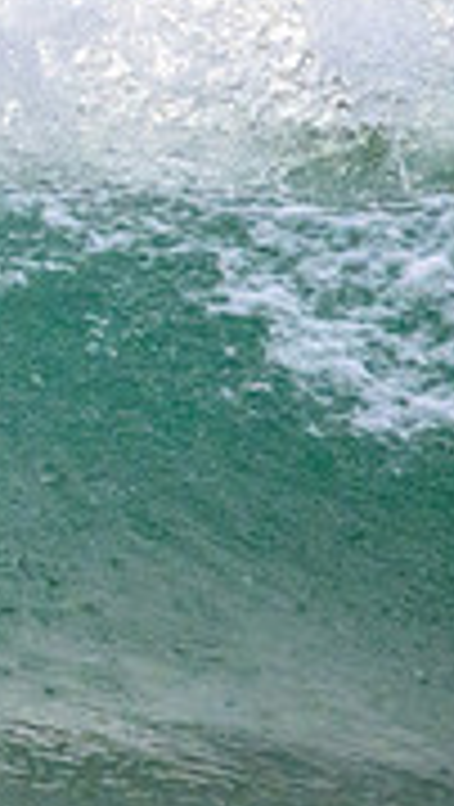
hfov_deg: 0.4
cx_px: -713
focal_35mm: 3475
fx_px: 74195
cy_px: -14
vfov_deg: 0.6
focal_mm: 800
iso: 2500
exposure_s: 1/2000
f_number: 11
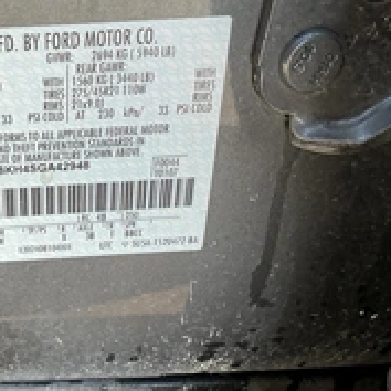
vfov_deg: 30.4
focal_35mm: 56
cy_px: 245
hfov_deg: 29.3
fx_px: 716
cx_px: 40
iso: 32
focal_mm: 3
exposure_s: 1/122
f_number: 1.8
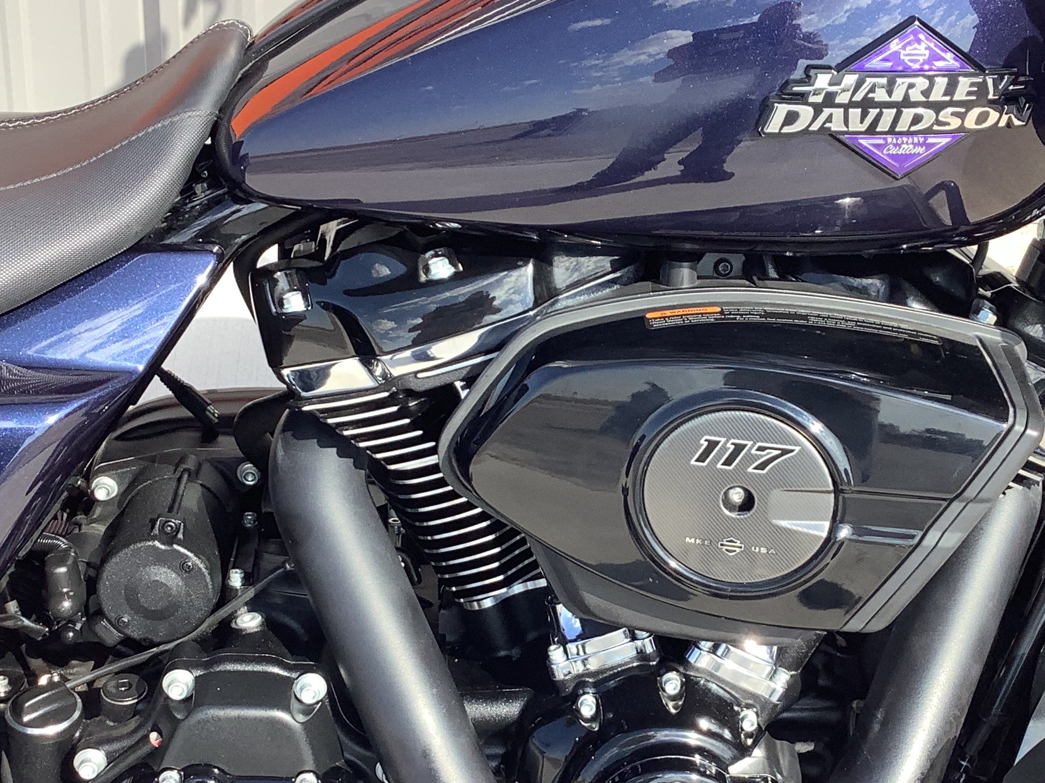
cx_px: 617
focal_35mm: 61
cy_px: 477
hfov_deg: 31.6
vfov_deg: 24.0
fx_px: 1841
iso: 25
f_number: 2.4
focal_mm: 3.3
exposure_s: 1/299
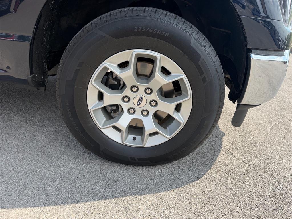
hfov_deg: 71.6
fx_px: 202
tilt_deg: -21.6
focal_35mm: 24
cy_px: 110
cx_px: 146
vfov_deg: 56.8
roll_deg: -1.3
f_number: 1.78
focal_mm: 6.76
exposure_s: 1/1949
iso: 80
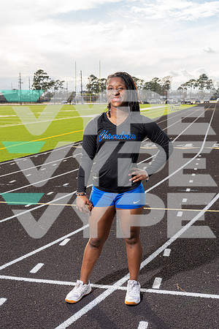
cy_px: 164
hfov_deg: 29.9
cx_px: 110
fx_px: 411
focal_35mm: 45
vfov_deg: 43.6
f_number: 7.1
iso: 160
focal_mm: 45
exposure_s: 1/250
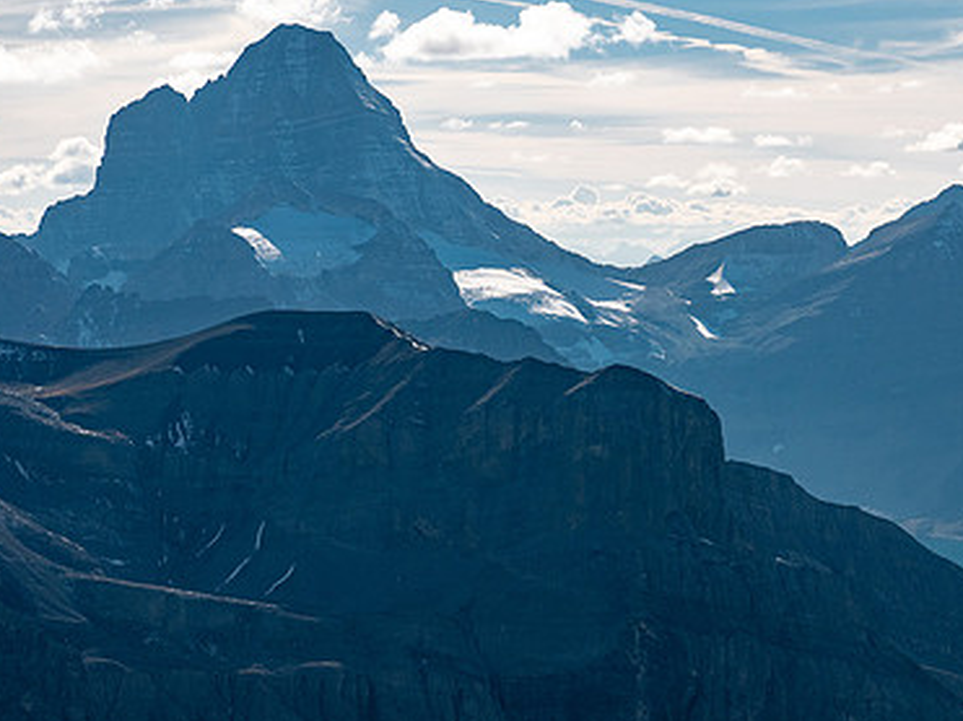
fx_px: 3476
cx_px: 714
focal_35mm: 125
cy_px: 388
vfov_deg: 11.9
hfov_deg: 15.7
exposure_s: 1/400
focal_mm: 40
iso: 200
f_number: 8
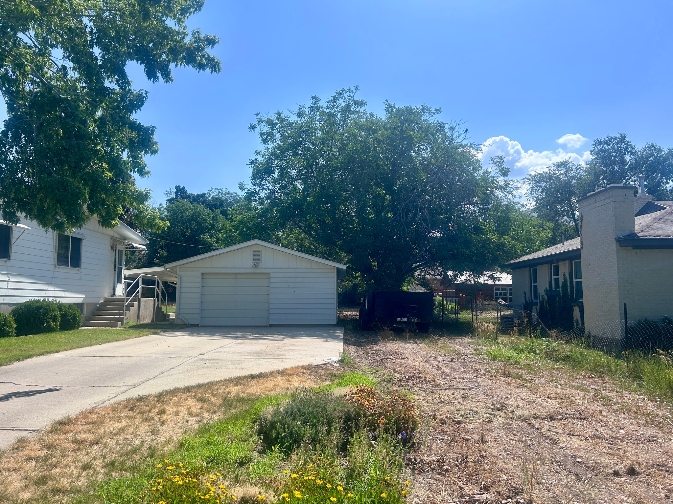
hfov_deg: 67.3
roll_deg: -0.1
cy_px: 252
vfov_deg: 53.1
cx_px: 336
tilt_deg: +5.1
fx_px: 505
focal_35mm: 26
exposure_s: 1/5882
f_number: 1.5
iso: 50
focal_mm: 5.7
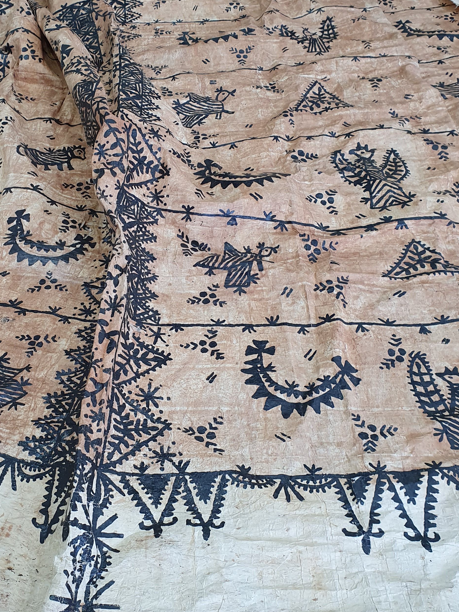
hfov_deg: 33.9
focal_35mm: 42
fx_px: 743
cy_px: 261
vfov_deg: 44.7
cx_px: 141
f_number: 2.4
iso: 100
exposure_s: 1/100
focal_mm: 4.32
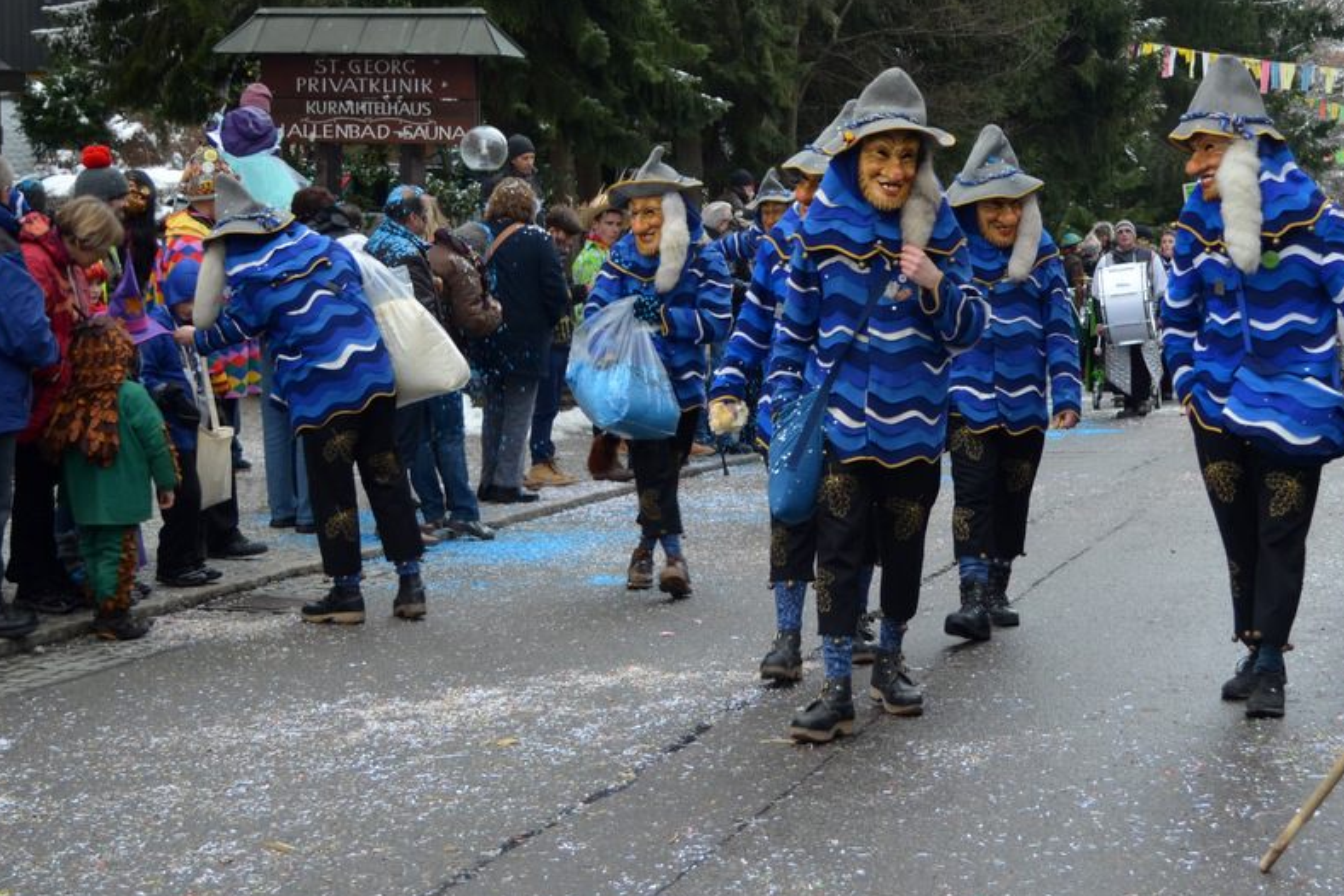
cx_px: 1002
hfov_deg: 27.3
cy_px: 344
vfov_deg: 18.6
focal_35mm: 73
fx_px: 2725
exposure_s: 1/80
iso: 200
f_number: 4.8
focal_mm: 32
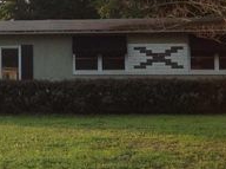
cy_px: 50
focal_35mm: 91
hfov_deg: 21.0
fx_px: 593
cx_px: 8
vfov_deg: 16.1
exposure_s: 1/403
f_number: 2.4
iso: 50
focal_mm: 4.28
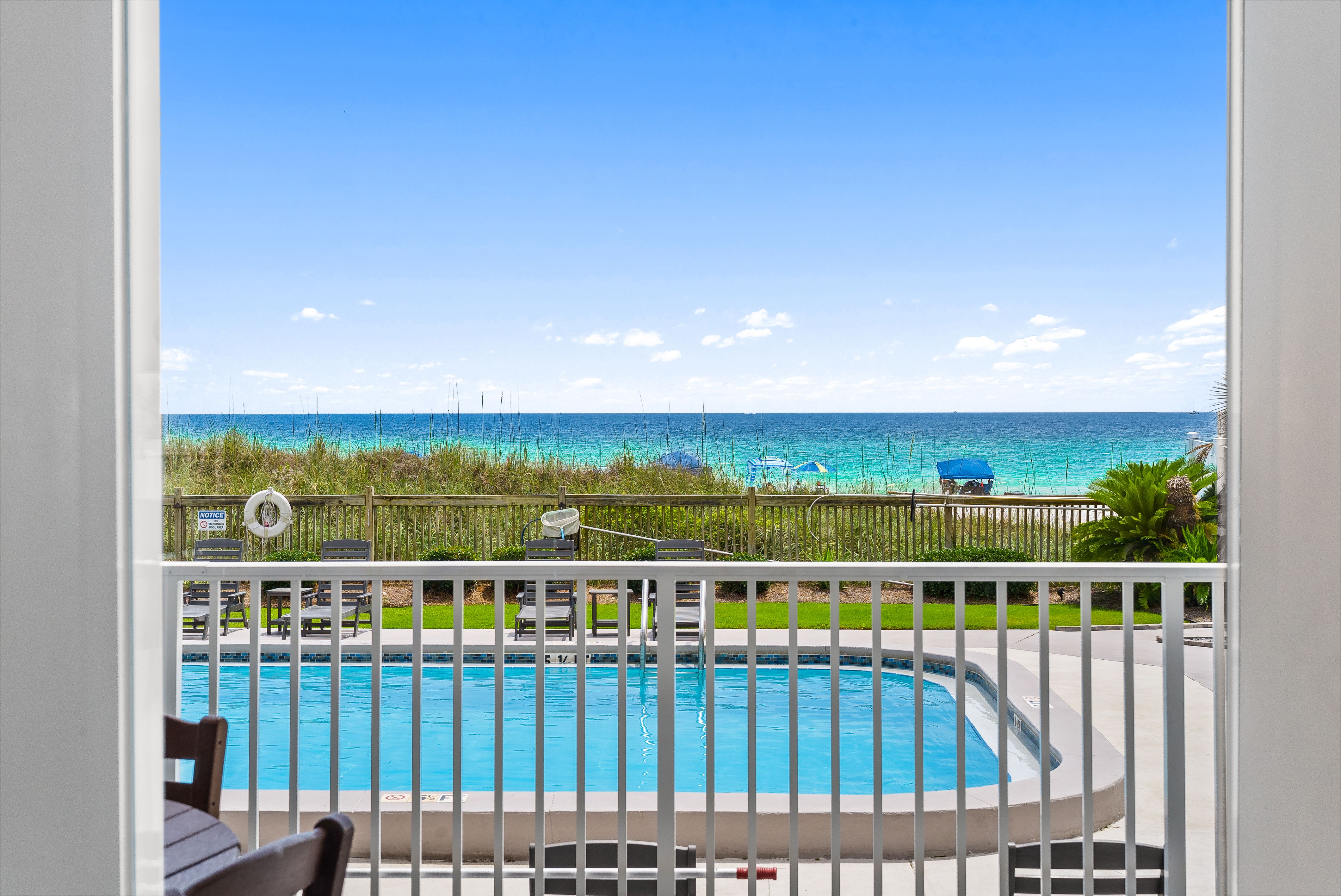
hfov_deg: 39.6
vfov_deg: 27.0
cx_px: 670
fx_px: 1863
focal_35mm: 50
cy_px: 448
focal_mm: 50
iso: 400
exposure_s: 1/160
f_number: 9
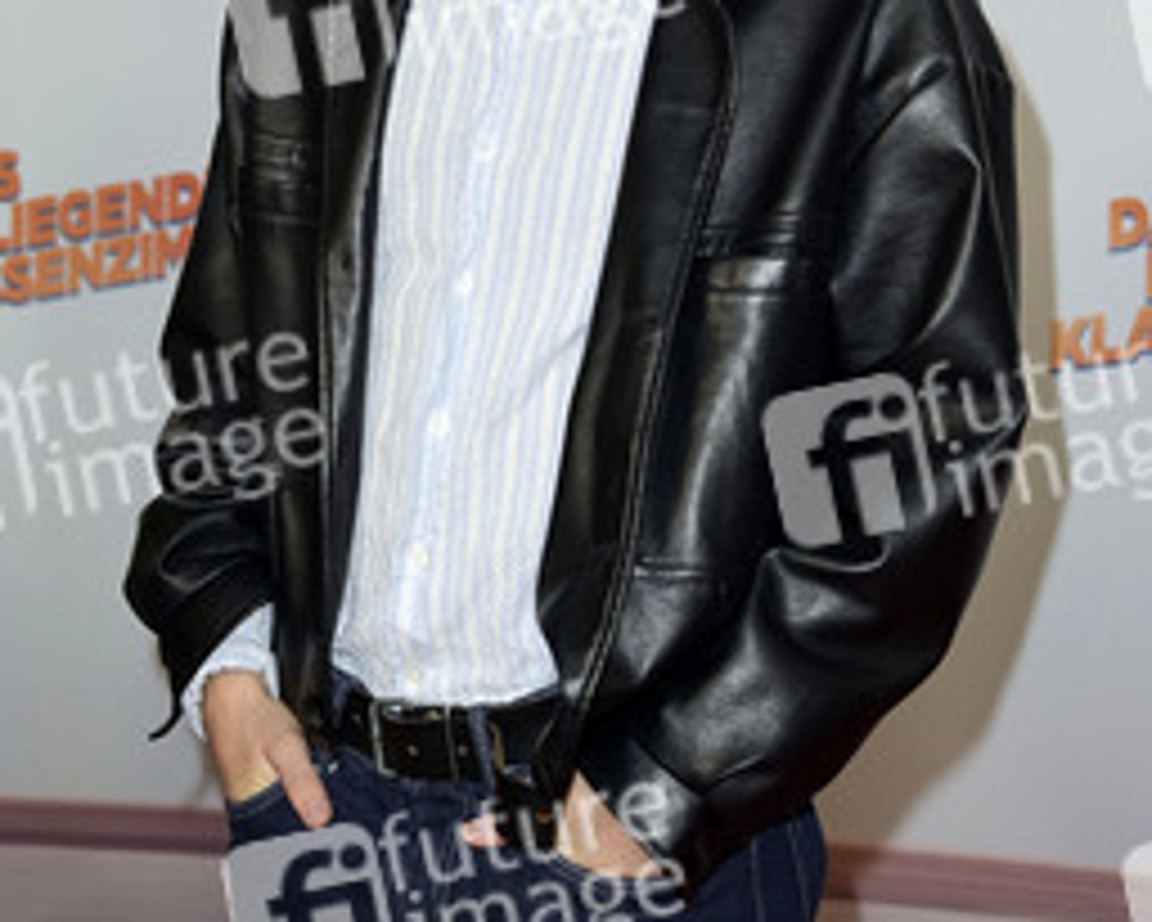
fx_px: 4093
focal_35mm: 120
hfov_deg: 16.0
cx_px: 585
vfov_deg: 12.8
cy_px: 216
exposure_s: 1/250
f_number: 5.6
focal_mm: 82
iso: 640
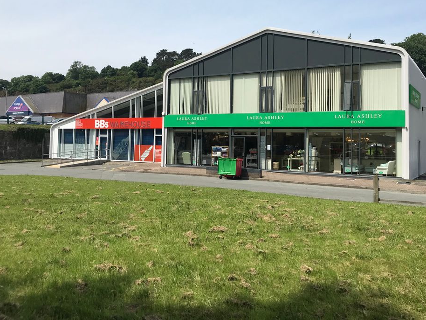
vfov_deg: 41.6
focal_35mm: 34
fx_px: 419
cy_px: 126
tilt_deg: +2.9
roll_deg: +0.3
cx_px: 226
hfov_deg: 53.9
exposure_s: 1/2994
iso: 20
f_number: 1.8
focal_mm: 3.99
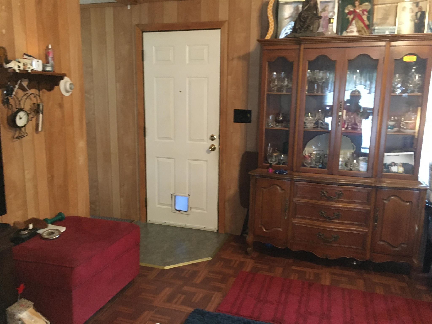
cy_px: 162
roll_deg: -1.9
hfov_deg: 61.7
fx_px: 362
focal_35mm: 29
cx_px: 216
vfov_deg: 48.2
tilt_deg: -12.3
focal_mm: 4.15
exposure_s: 1/15
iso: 200
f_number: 2.2
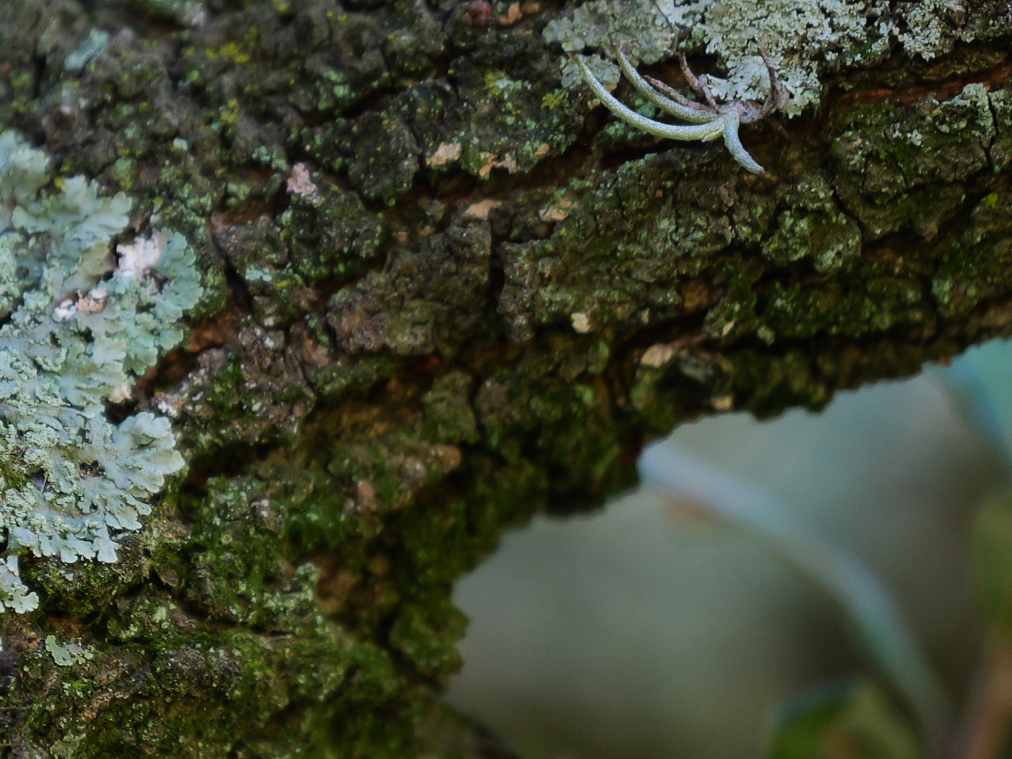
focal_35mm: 352
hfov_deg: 5.6
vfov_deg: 4.2
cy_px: 477
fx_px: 10291
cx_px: 82
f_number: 4
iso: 320
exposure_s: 1/60
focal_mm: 105
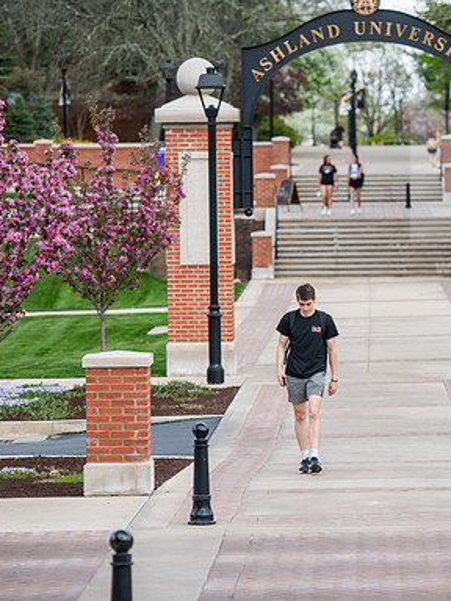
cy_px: 300
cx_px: 363
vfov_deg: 10.1
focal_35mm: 196
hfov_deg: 7.6
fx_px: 3405
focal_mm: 135
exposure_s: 1/800
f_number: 3.2
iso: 200
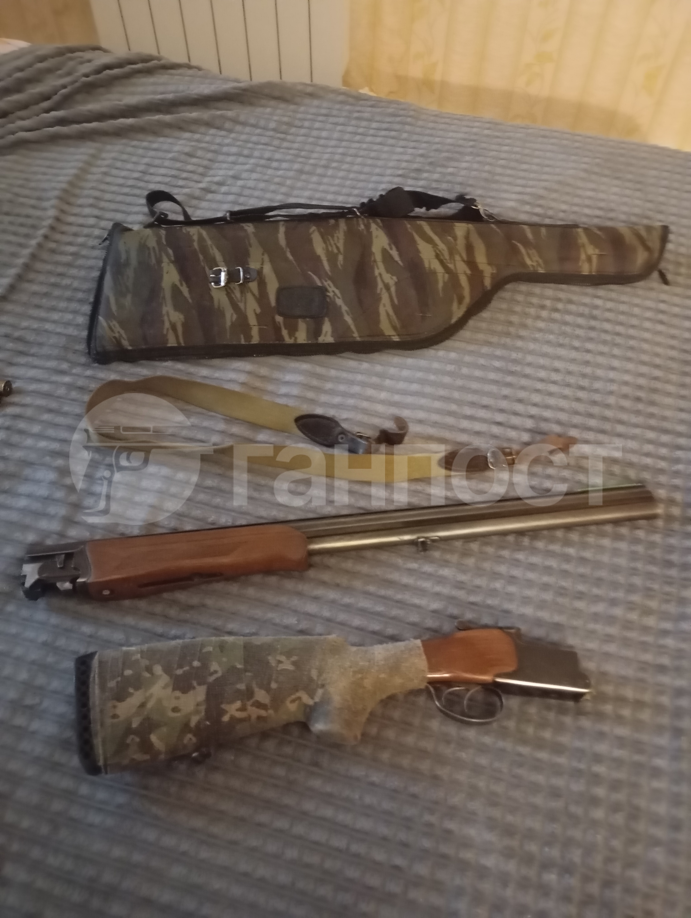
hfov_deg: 49.9
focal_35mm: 28
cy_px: 459
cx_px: 346
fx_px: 743
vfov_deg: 63.4
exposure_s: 1/14.3
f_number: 1.8
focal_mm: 4.27
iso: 9750
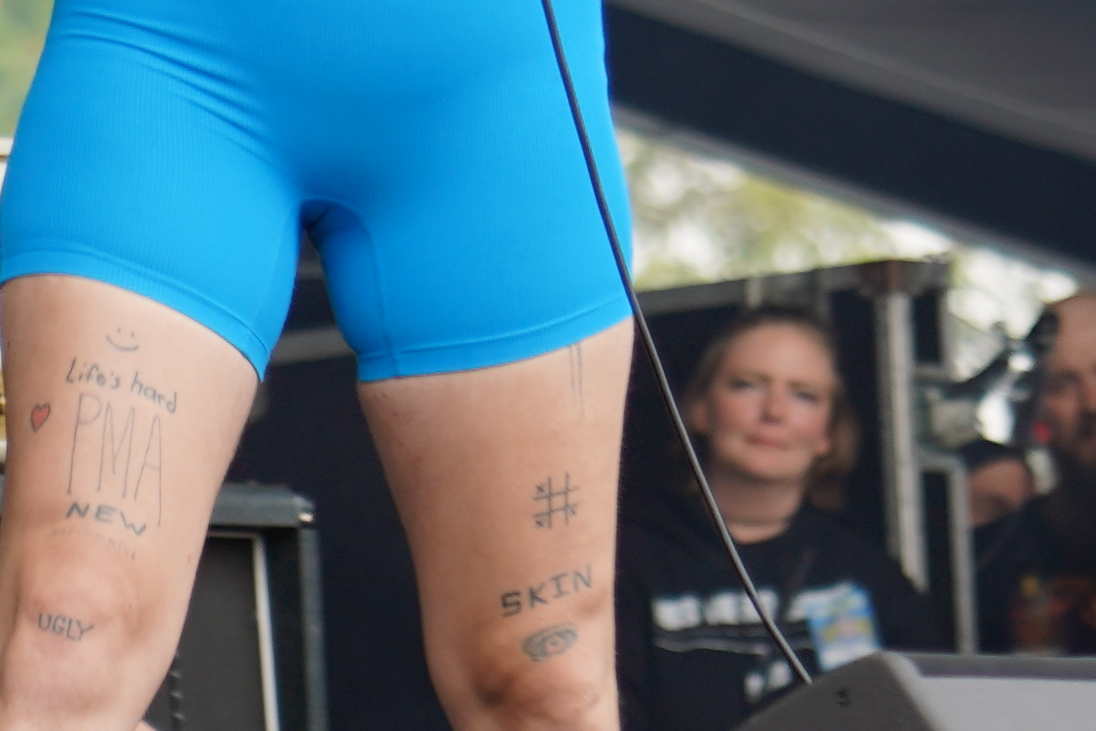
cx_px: 682
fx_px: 17263
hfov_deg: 3.6
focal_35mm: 567
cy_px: -841
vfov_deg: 2.4
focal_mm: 105
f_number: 4
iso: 125
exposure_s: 1/125
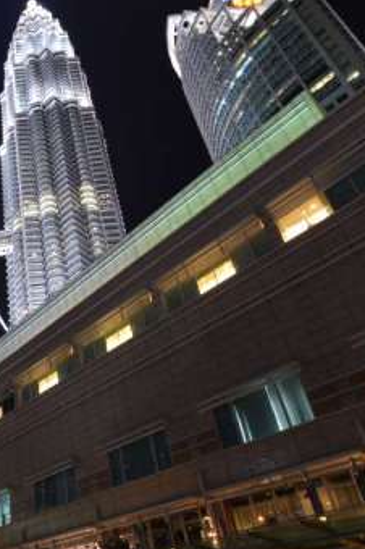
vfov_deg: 56.4
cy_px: 350
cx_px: -36
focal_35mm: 33
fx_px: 503
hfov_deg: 34.5
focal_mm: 14
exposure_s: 6
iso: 100
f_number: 10
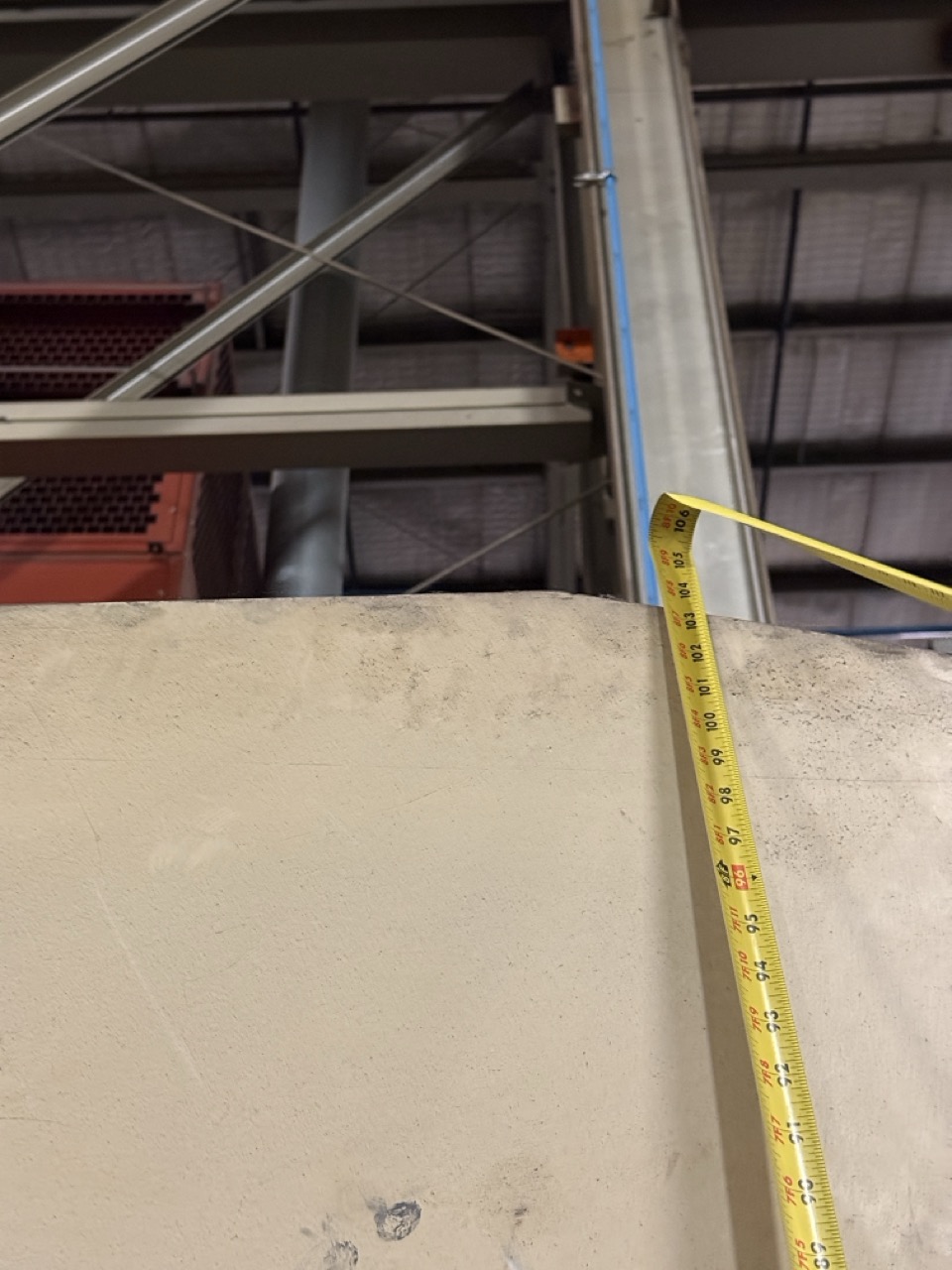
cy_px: 635
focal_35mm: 48
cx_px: 476
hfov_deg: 30.3
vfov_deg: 39.7
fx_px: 1760
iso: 640
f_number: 1.78
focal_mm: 6.76
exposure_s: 1/30
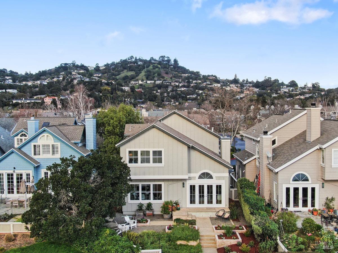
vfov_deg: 33.6
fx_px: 420
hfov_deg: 43.9
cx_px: 169
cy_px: 126
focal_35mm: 43
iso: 100
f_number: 3.6
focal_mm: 7.39
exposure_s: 1/60
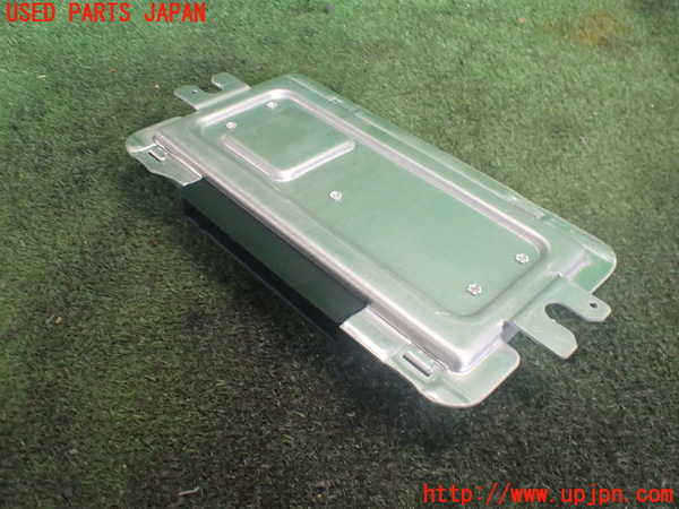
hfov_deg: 60.0
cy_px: 254
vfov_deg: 46.8
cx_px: 340
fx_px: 588
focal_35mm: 30
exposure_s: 1/80
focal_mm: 5.4
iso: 800
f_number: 2.3
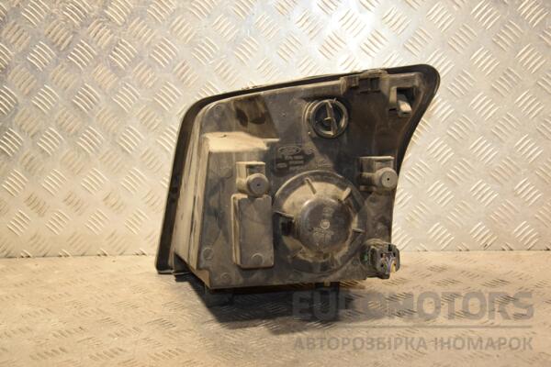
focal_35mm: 51
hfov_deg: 38.9
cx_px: 276
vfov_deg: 26.5
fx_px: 781
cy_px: 184
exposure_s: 1/160
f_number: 5
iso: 800
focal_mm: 34
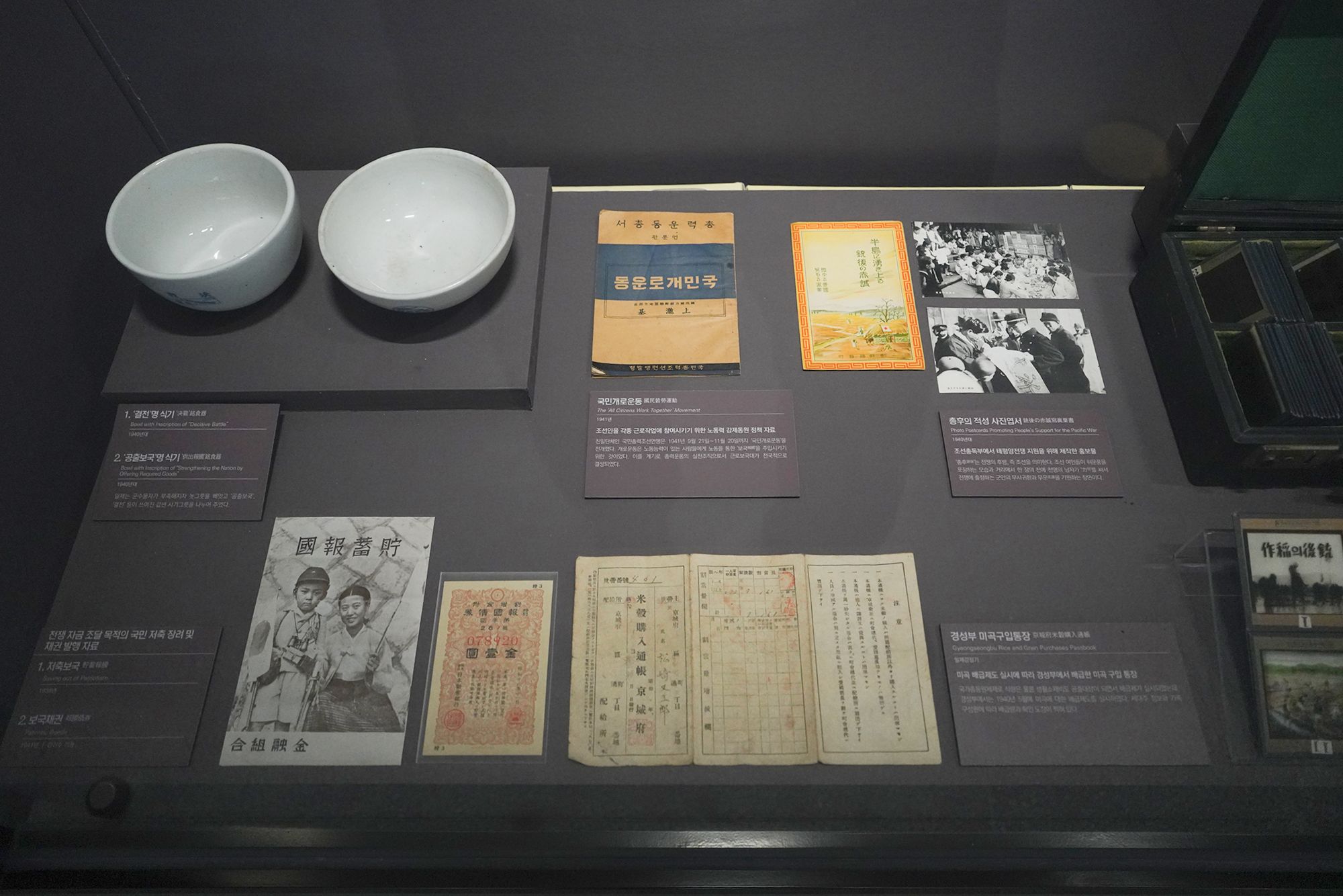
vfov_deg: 53.1
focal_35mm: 24
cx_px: 672
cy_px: 448
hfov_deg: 73.7
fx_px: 895
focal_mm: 24
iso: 3200
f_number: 2.8
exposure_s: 1/80
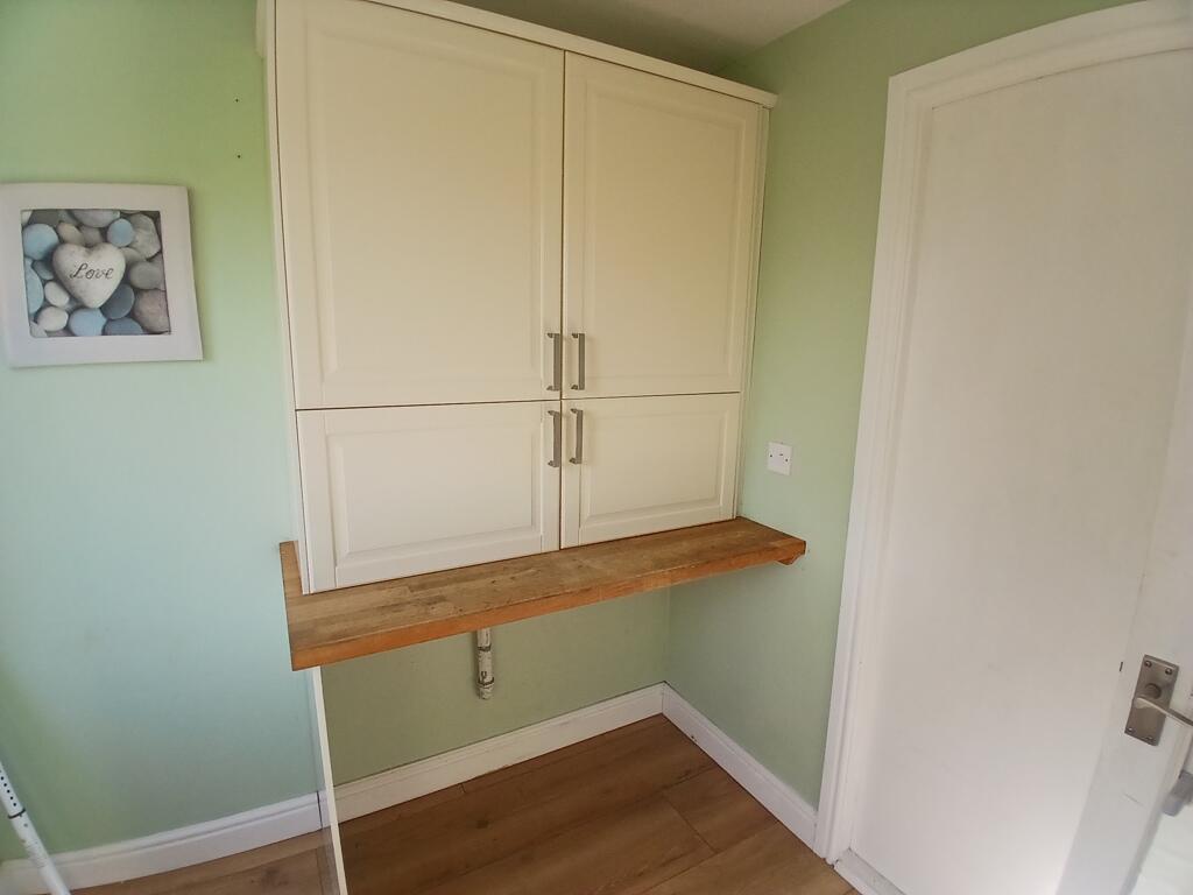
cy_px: 448
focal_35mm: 17
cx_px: 596
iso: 50
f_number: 2.2
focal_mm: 1.4
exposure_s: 1/100
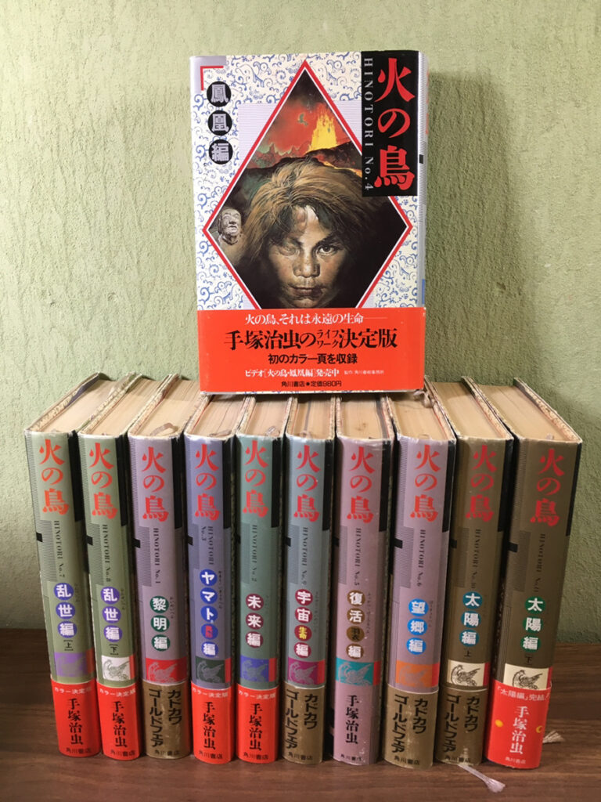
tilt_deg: -15.9
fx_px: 671
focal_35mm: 29
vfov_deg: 61.7
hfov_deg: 48.2
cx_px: 300
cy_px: 401
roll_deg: +0.9
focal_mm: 4.15
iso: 64
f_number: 2.2
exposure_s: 1/30
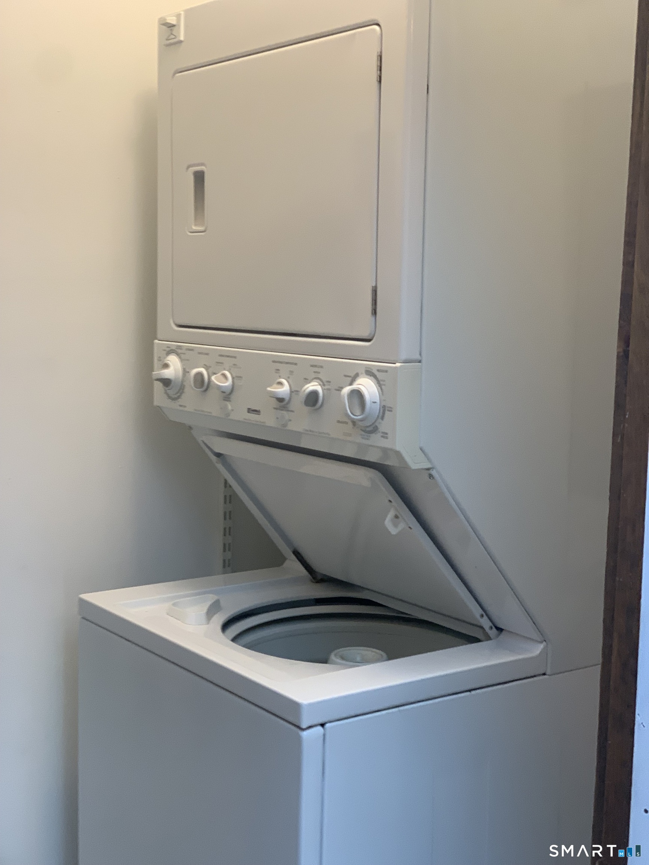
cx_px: 324
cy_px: 432
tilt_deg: -5.9
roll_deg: -1.7
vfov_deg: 36.8
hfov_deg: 28.0
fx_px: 1300
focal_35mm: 52
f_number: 2.4
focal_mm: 6
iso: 160
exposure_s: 1/60
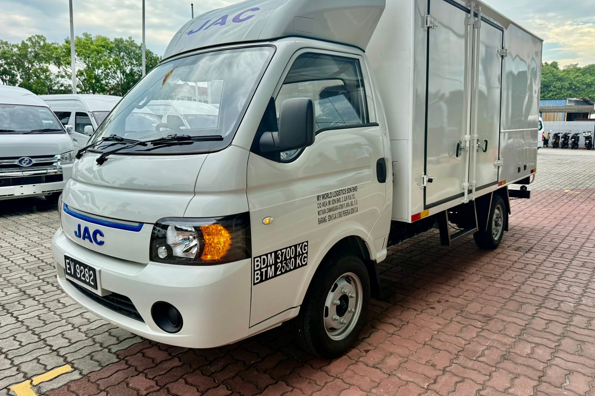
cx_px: 298
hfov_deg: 71.5
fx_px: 413
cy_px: 184
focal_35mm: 25
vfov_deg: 51.2
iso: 100
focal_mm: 6.76
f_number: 1.78
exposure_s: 1/2611
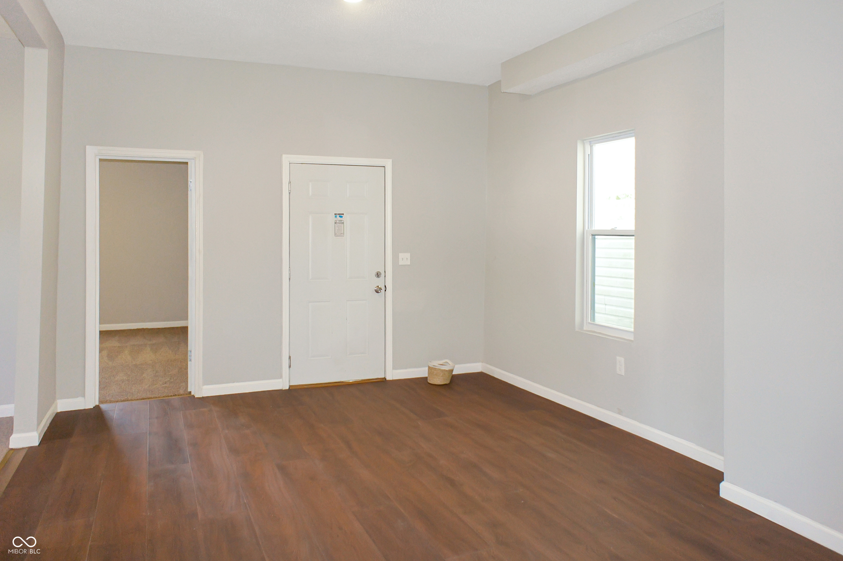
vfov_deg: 53.1
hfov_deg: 73.8
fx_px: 562
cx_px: 422
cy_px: 280
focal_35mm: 24
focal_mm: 16
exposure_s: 1/80
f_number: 3.5
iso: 800
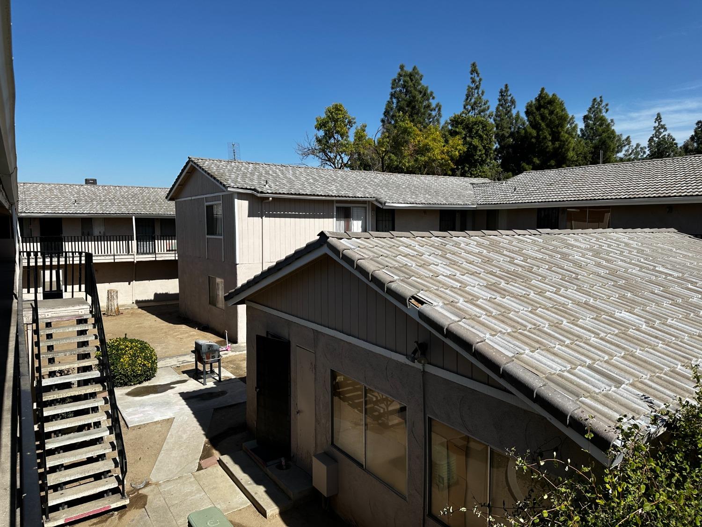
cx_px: 351
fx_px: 487
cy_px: 264
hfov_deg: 71.6
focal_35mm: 24
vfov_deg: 56.8
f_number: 1.78
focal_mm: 6.86
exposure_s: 1/5525
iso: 80
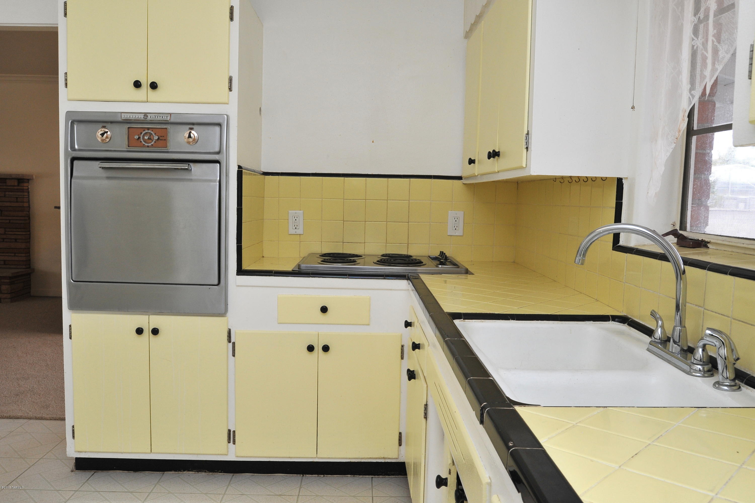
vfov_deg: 43.6
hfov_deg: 62.0
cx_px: 378
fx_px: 629
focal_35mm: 30
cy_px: 252
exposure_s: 1/30
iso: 1000
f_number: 16
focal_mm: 30
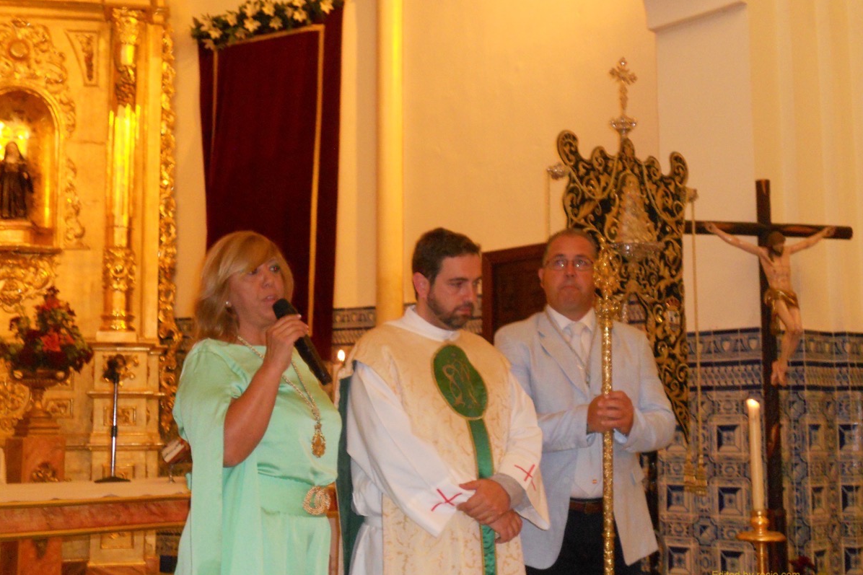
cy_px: 302
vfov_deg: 28.1
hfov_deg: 41.1
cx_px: 431
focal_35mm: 48
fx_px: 1150
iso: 500
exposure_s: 1/30
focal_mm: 8.2
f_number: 4.3
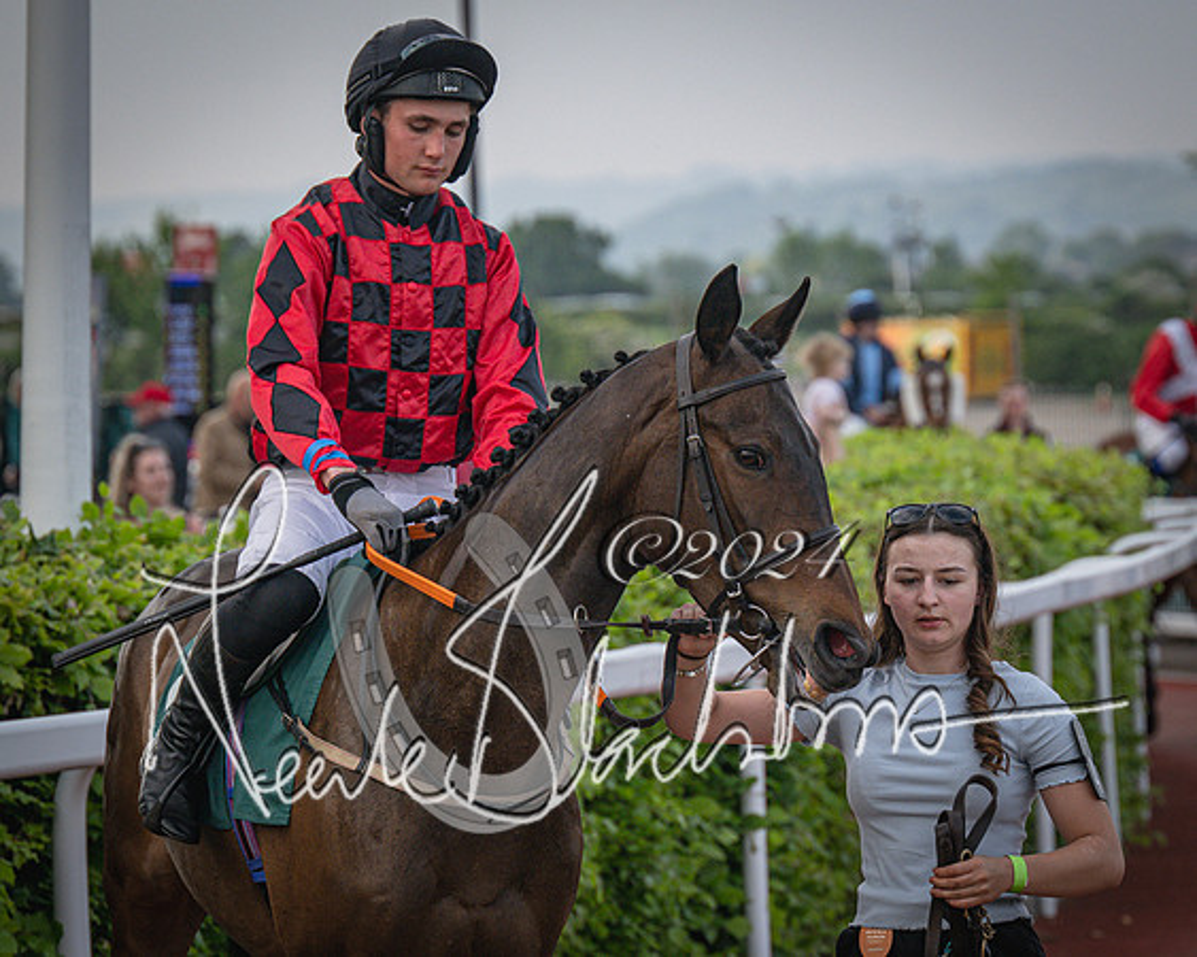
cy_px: 463
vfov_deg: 6.7
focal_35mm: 231
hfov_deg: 8.4
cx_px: 813
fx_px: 8186
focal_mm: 120
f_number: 4
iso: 400
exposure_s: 1/1250
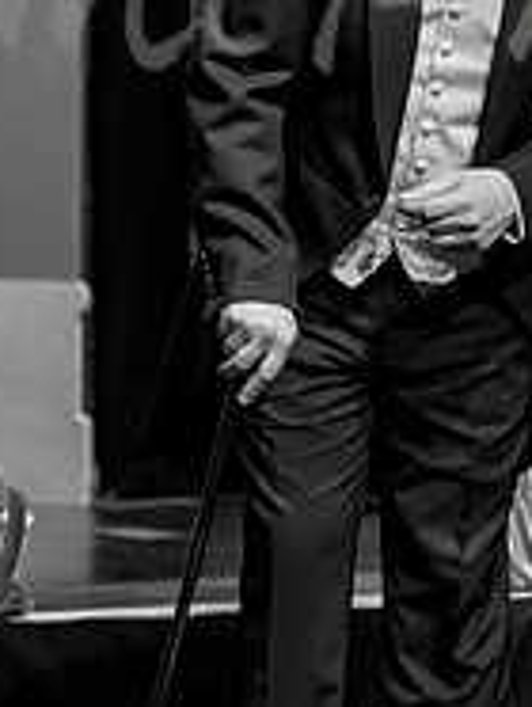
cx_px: 543
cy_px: 125
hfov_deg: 5.3
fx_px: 5745
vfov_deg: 7.0
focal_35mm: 281
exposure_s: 1/250
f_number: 2.8
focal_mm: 80.4
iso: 2000
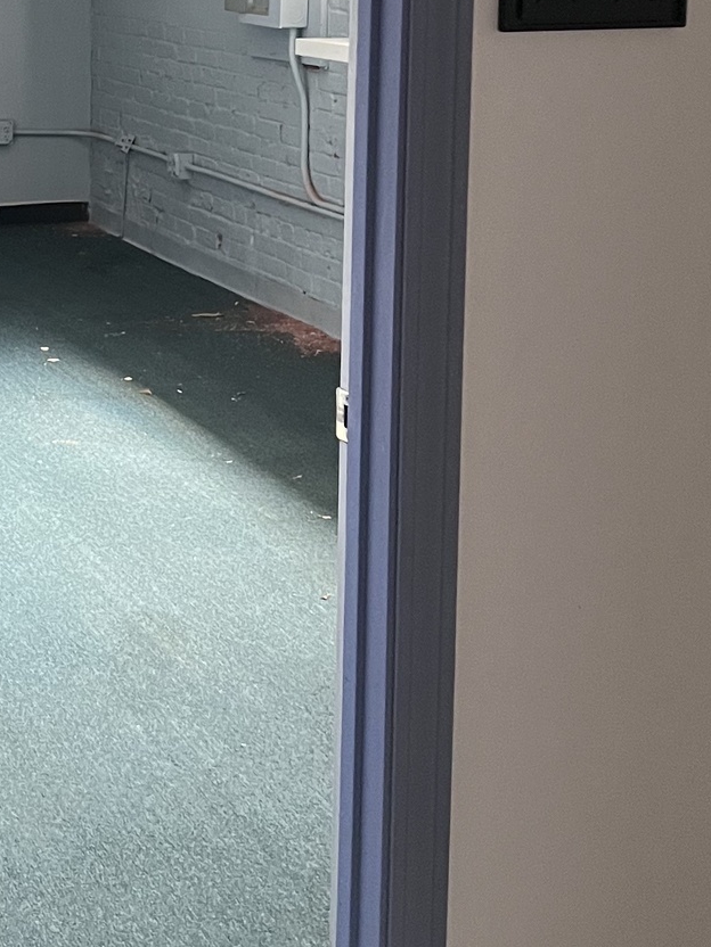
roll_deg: +0.6
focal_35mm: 72
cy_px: 147
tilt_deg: -6.7
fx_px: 1972
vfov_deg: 26.4
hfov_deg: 19.6
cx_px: -71
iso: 500
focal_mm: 5.7
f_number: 1.5
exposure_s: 1/60
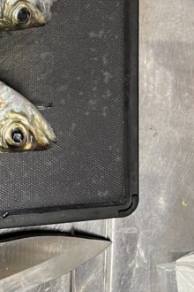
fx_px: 679
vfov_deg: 21.4
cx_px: -123
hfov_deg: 14.8
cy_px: -107
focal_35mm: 84
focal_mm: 5.1
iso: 160
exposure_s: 1/50
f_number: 1.6
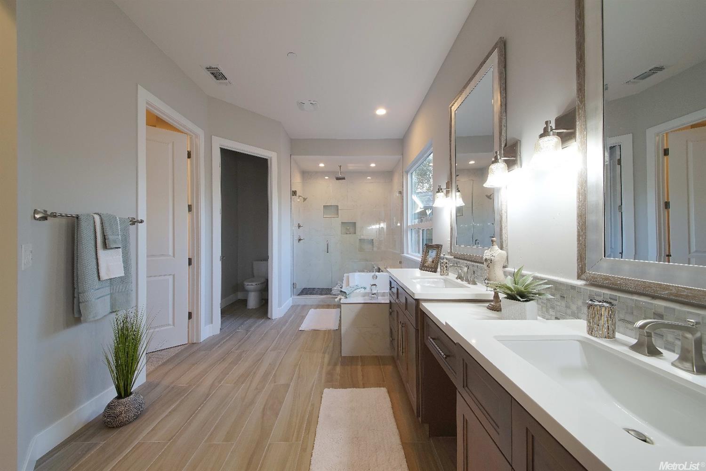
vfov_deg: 90.0
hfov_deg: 112.6
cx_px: 353
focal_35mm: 12
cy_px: 236
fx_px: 235
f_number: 9
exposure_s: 1/4
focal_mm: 12
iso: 125
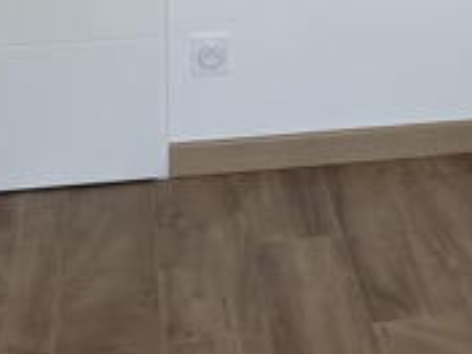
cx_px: 523
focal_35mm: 118
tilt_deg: -4.1
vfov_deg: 11.6
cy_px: -292
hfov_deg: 16.2
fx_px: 1609
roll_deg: +0.0
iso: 50
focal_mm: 5.1
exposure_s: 1/122
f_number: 1.6
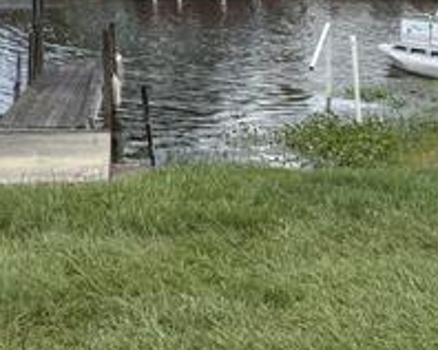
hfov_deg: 23.9
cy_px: -24
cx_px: 24
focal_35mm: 77
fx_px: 997
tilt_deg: -2.3
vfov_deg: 19.2
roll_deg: +1.3
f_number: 1.6
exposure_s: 1/3623
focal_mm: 5.96
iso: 50
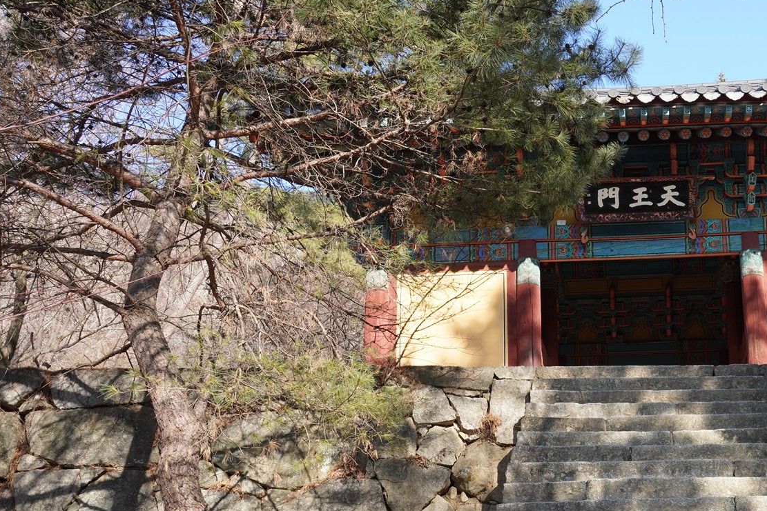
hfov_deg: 35.0
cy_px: 411
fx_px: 1151
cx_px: 675
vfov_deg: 24.7
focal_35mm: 54
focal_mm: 30
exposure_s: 1/100
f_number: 14
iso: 400
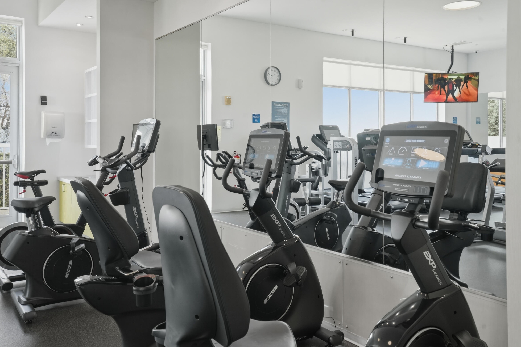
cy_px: 174
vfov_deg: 37.9
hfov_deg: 54.4
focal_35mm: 35
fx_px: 506
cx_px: 260
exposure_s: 1/30
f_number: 9
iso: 1250
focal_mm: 35
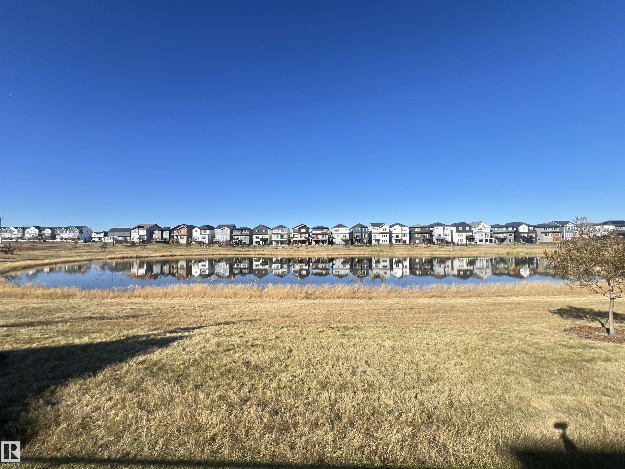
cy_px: 234
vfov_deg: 89.9
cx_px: 312
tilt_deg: +3.4
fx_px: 235
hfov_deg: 106.2
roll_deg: +1.7
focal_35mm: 13
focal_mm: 1.57
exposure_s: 1/1107
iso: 32
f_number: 1.8
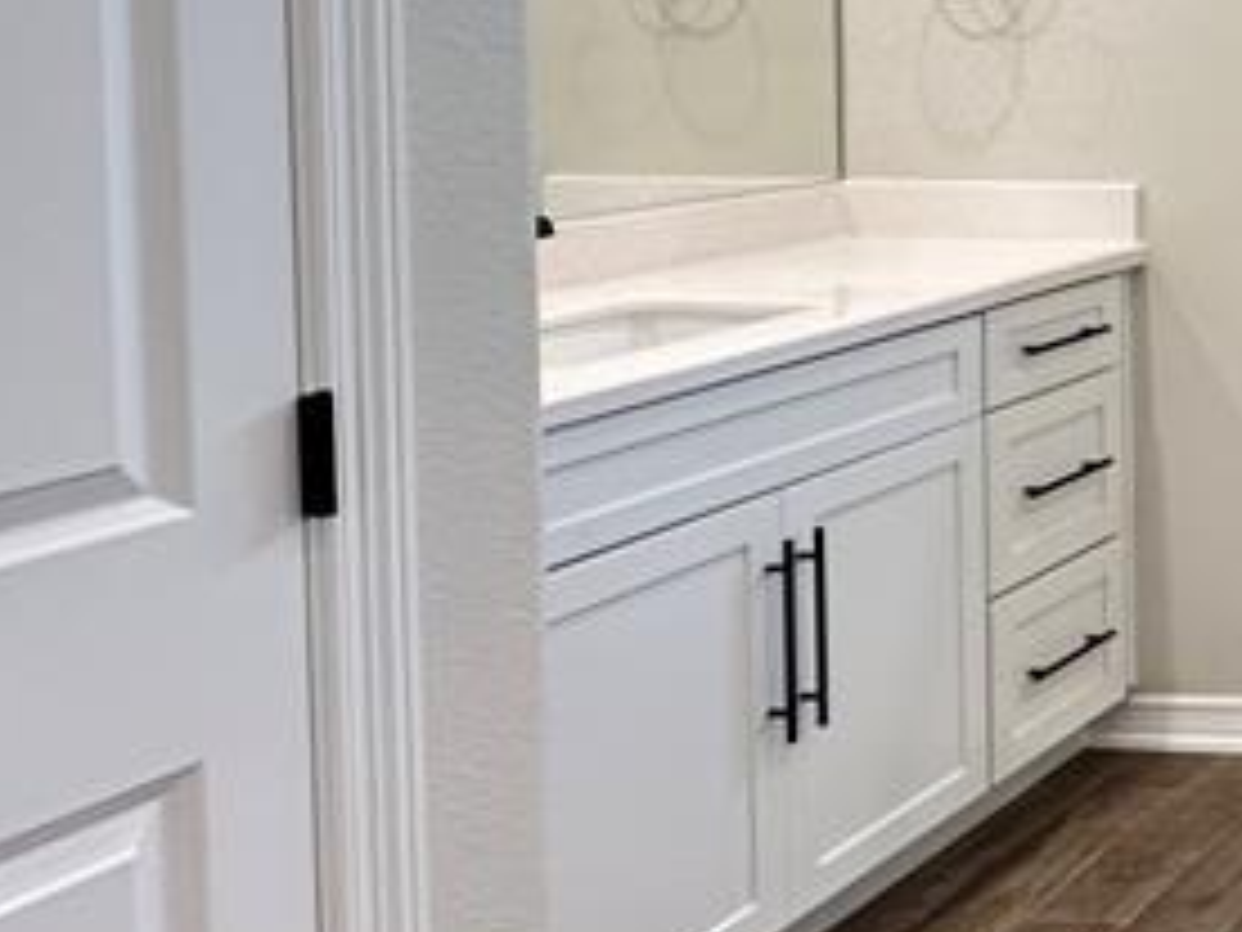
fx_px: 1866
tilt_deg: -2.4
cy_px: 59
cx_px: 2074
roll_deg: -0.8
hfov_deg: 24.0
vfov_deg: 26.9
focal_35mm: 52
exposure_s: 1/60
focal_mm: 2.22
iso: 200
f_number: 2.2
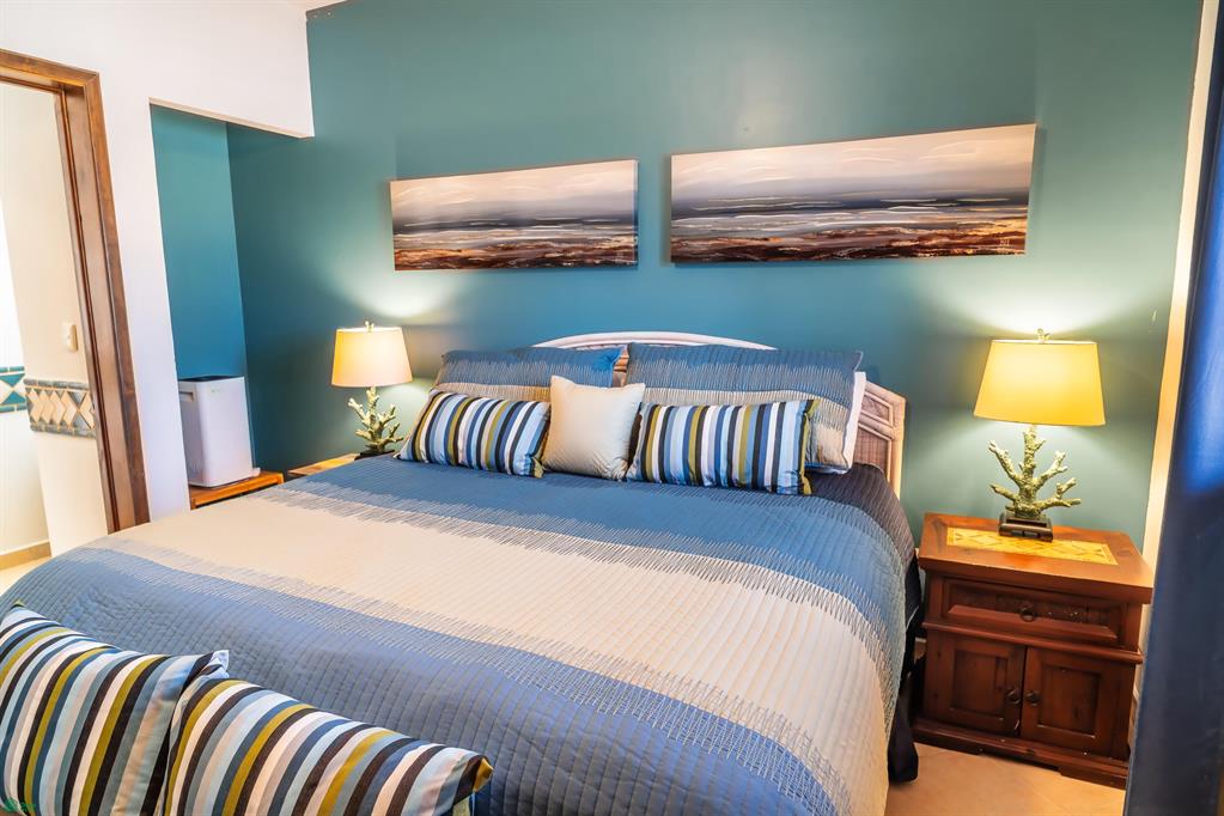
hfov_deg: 84.0
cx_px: 612
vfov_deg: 61.9
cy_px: 408
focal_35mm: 20
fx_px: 680
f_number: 4.5
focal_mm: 20
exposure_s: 1/20
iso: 640
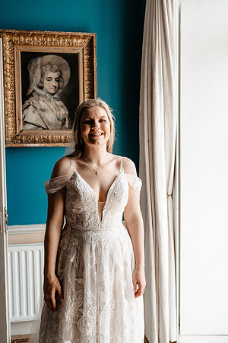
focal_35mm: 35
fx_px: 332
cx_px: 114
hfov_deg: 37.9
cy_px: 172
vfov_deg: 54.4
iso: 250
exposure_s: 1/160
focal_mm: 35
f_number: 5
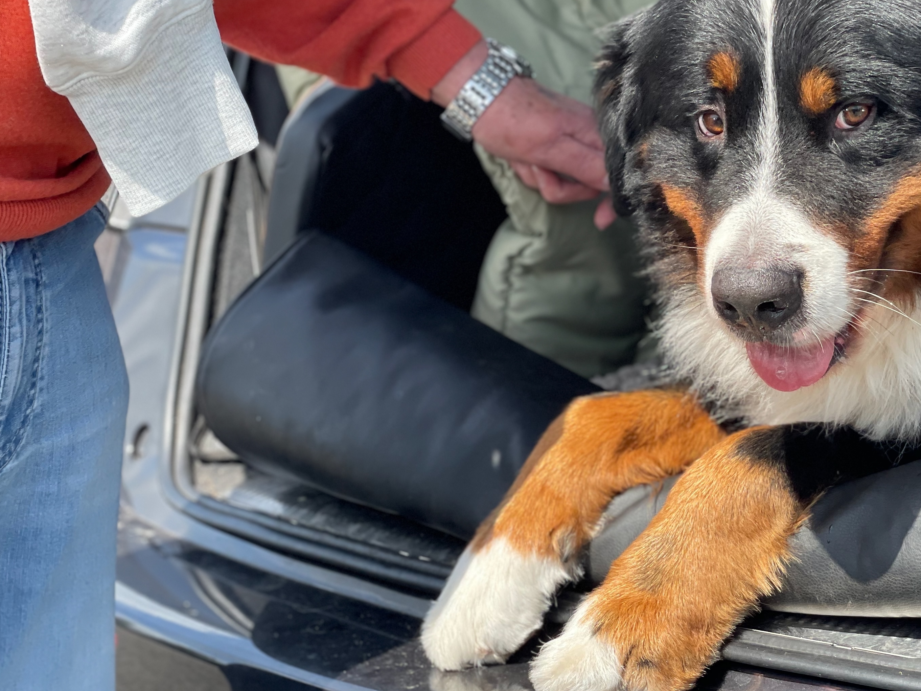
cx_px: 650
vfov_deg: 19.1
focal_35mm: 77
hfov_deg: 25.1
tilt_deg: -9.1
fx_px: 2049
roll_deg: +1.1
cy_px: 334
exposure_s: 1/545
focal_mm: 6
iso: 32
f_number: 2
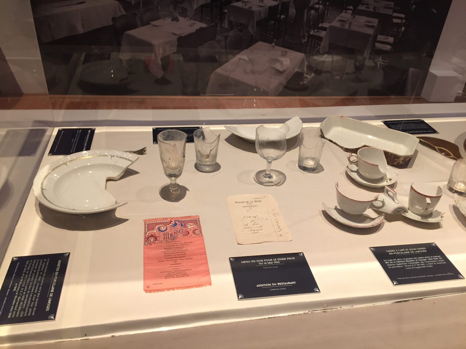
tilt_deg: -33.8
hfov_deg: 61.7
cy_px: 174
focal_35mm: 29
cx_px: 233
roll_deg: -3.8
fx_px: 390
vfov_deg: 48.2
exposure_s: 1/33
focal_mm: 4.15
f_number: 2.2
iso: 125
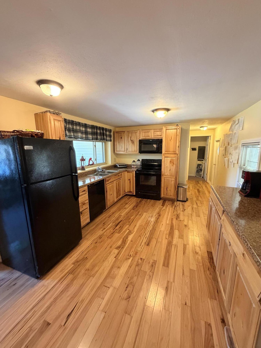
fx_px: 141
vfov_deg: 102.1
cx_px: 130
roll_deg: +0.3
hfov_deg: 85.7
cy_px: 174
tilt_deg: -11.2
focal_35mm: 14
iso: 500
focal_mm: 2.22
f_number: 2.2
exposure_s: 1/60
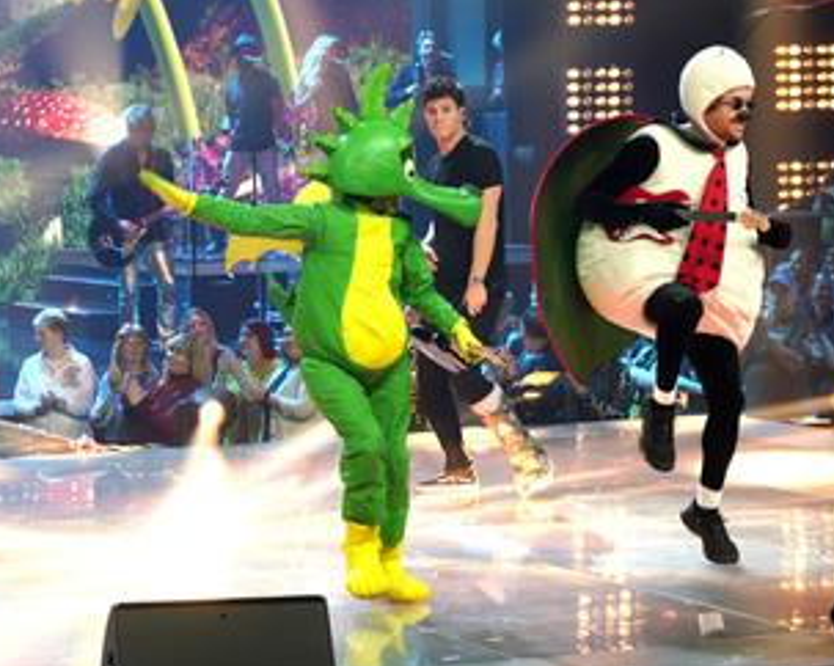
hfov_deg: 17.6
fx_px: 2689
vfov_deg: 14.1
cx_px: 288
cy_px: 300
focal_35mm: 109
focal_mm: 78
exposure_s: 1/160
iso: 3200
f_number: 5.6
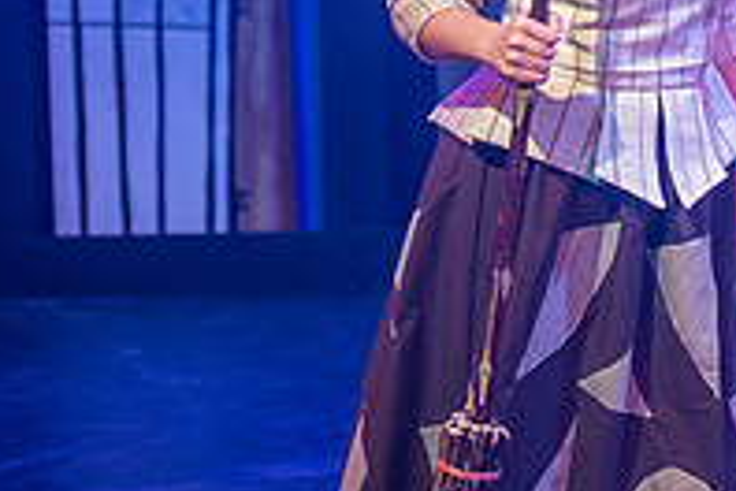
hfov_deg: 10.0
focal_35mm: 205
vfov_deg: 6.6
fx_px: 4191
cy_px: -182
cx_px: 506
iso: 1000
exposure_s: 1/100
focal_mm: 70
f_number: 2.8
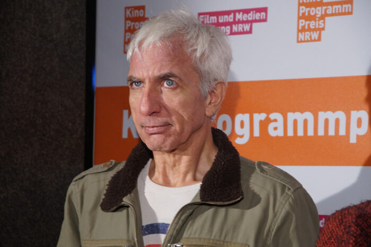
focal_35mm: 180
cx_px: 186
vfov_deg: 7.6
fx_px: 1854
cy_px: 124
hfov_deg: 11.4
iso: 1250
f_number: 5.6
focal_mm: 120
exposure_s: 1/200
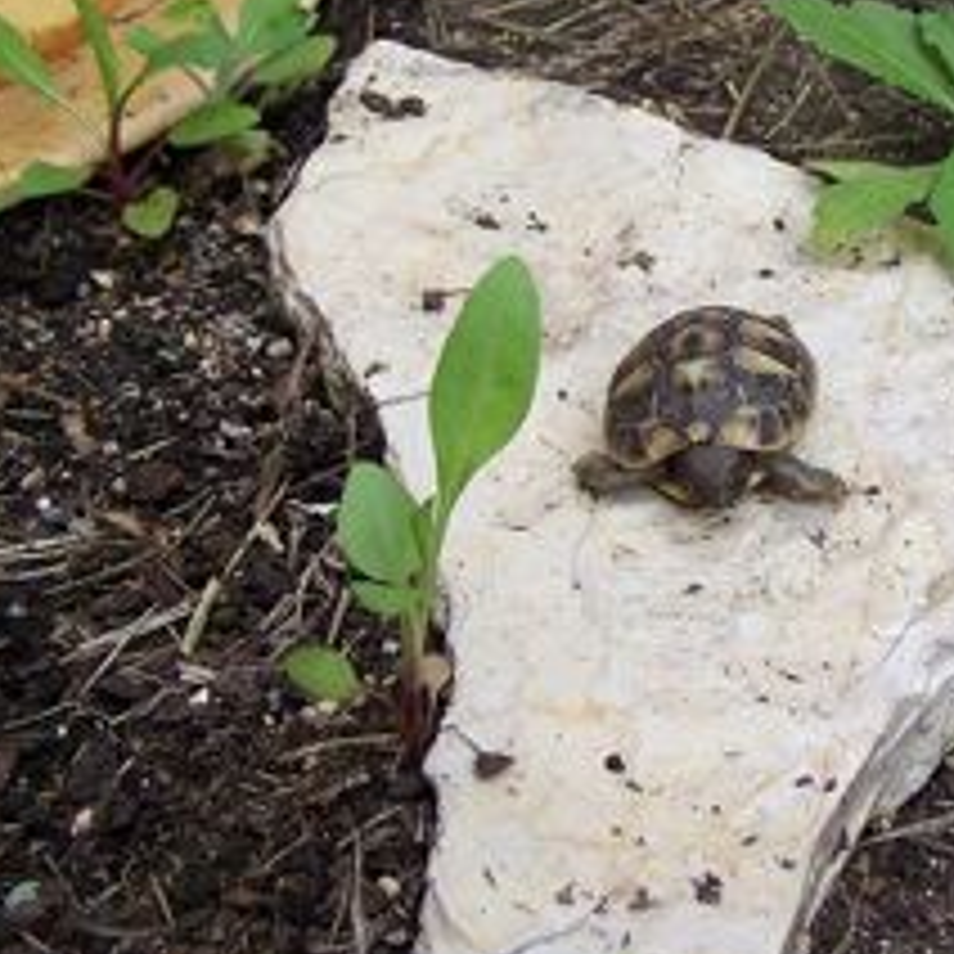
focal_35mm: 76
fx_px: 2370
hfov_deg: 22.3
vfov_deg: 22.7
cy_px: 392
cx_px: 832
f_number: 2.8
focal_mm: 6.3
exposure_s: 1/250
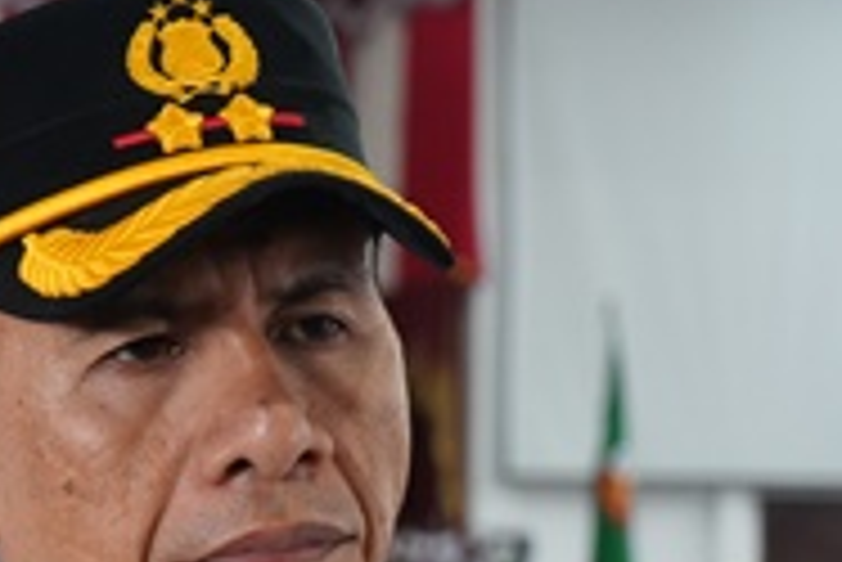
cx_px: 176
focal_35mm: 144
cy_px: 609
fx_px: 3371
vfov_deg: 9.5
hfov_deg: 14.2
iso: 6400
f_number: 5
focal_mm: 60
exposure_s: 1/160
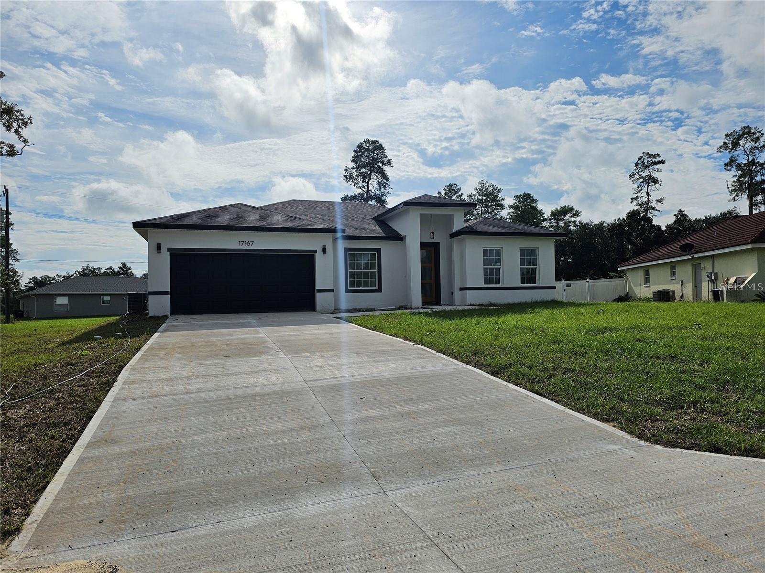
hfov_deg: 73.9
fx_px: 508
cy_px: 286
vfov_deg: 58.9
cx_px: 382
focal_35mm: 23
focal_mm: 6.3
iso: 10
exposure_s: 1/3309
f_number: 1.7
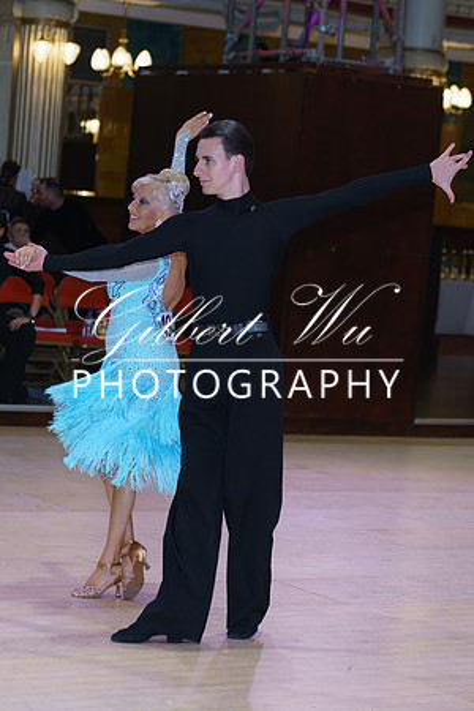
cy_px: 355
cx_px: 223
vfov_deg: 19.3
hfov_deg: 12.9
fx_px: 2096
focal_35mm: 106
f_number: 2.8
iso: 400
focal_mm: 70
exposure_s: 1/200
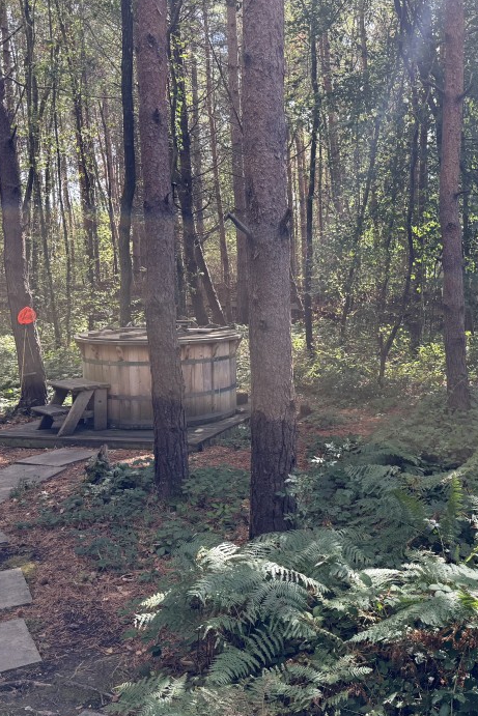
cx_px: 423
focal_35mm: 37
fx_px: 736
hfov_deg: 34.1
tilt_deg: -6.0
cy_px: 355
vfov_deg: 51.9
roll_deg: -0.2
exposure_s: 1/453
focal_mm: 6.76
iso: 100
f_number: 1.78
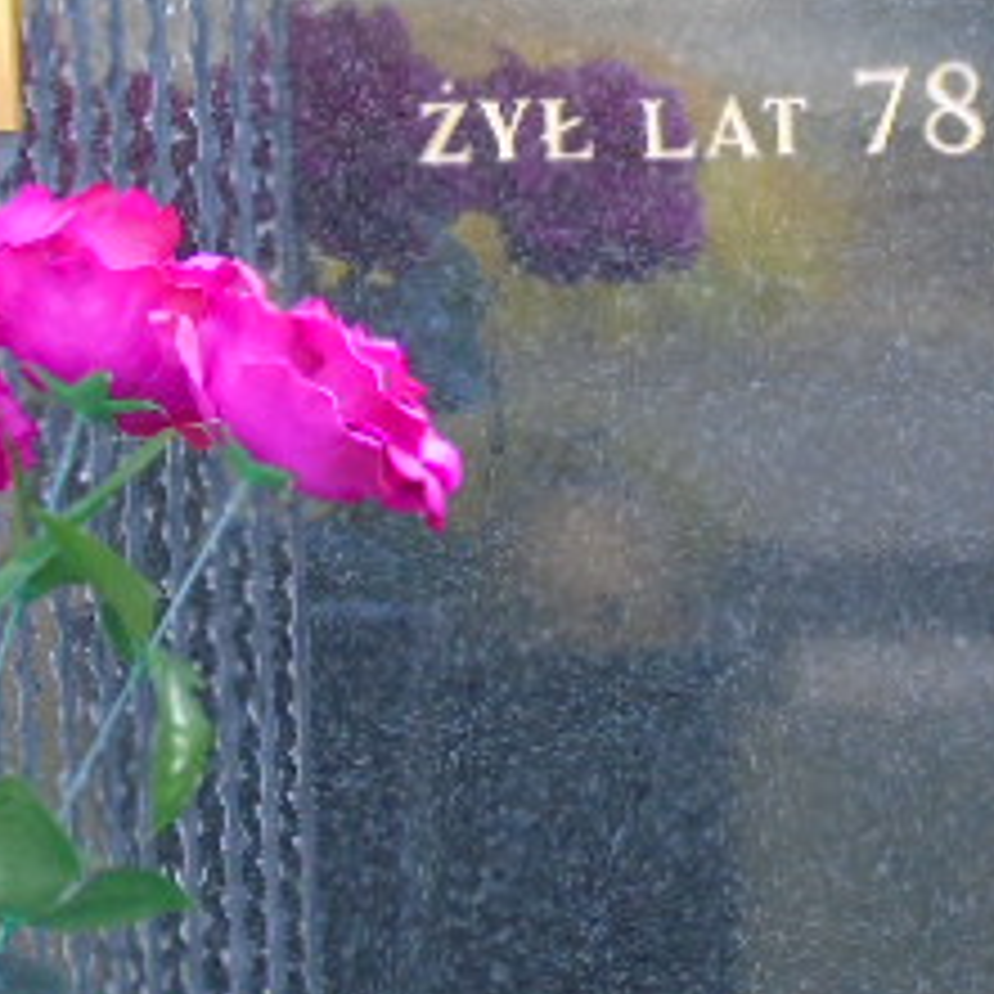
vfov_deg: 4.8
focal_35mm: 364
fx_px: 11825
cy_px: 126
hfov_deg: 4.8
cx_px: 769
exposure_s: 1/80
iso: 400
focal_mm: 25
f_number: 4.7
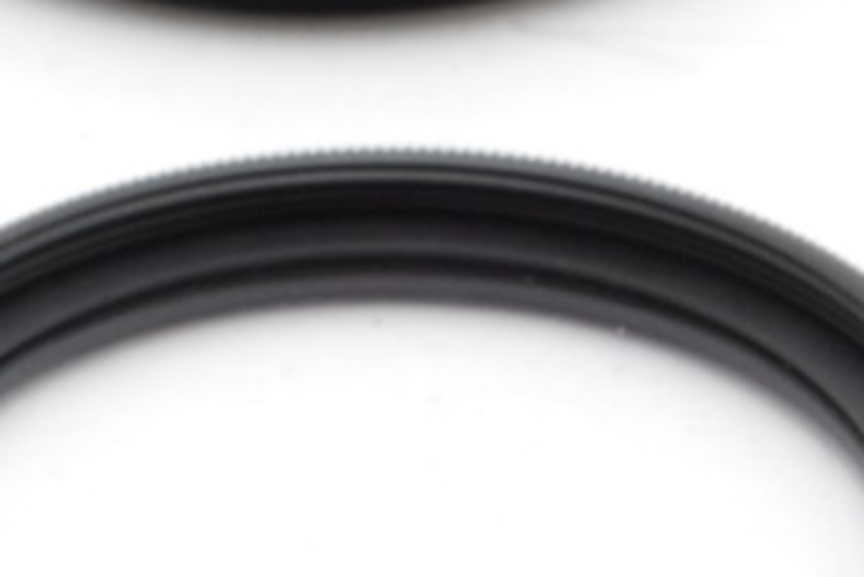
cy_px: -42
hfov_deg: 5.3
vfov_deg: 3.6
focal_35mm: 385
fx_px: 9251
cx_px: -645
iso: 320
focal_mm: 55
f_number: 18
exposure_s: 1/100
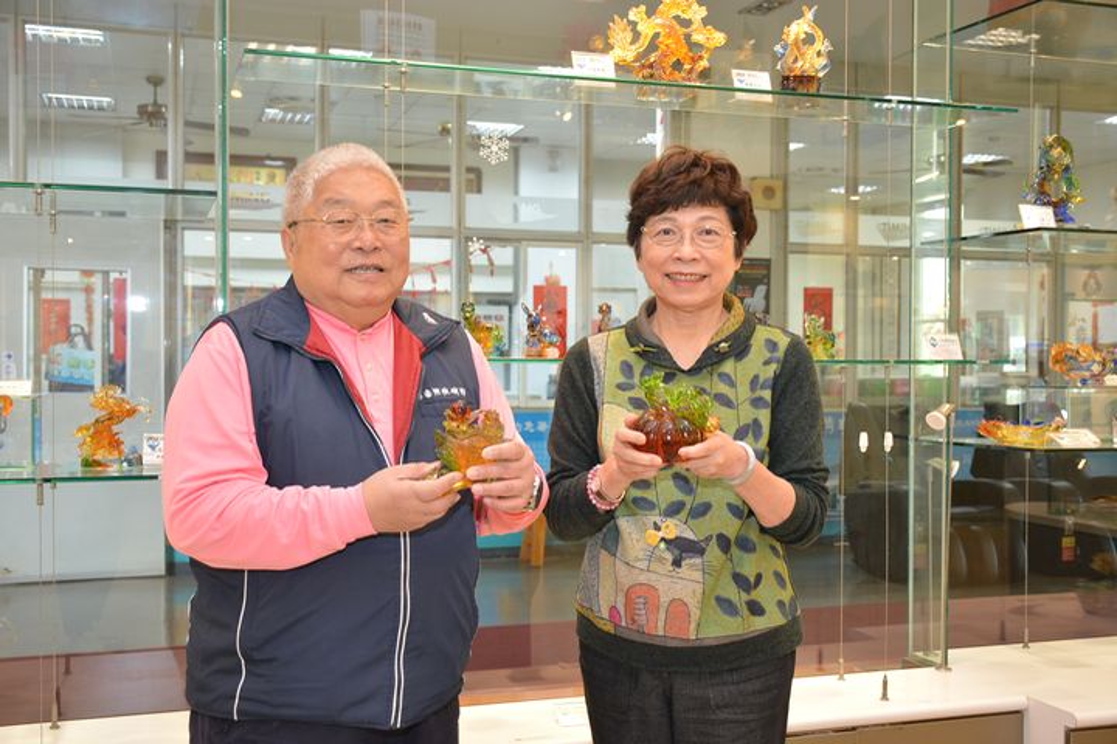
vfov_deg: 34.2
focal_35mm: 39
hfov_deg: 49.6
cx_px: 558
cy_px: 372
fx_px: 1210
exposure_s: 1/80
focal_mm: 26
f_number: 4
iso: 1000
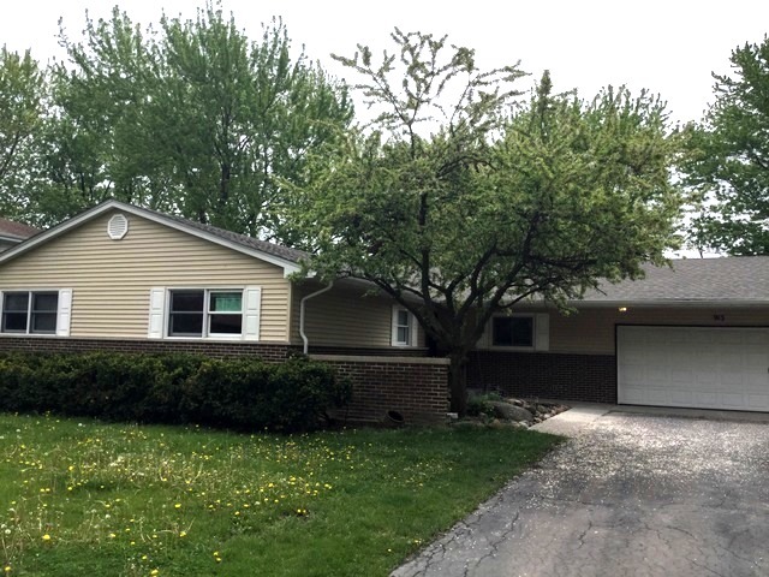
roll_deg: -1.2
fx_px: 689
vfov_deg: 45.4
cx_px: 384
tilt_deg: +3.8
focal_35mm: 31
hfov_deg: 58.4
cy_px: 288
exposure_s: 1/1631
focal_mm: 3.3
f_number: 2.4
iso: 25
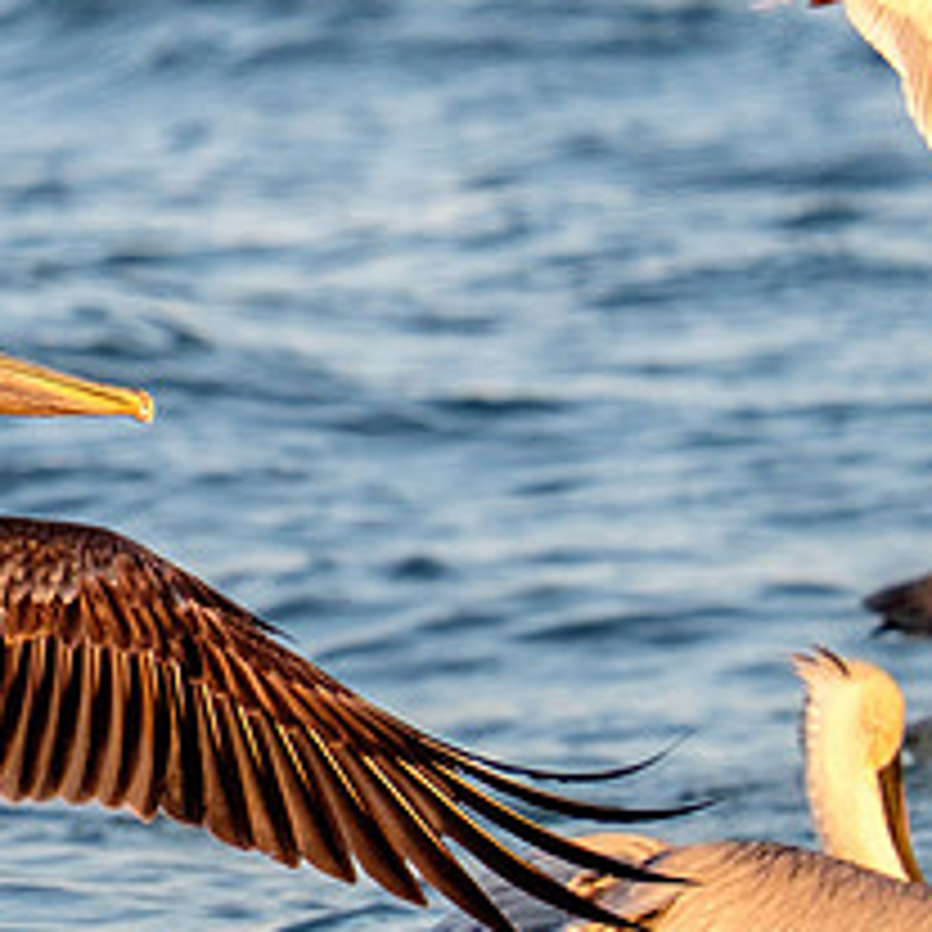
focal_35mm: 959
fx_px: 29212
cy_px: 416
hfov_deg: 1.8
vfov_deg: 1.8
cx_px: -528
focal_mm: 200
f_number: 5.6
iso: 800
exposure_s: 1/1000
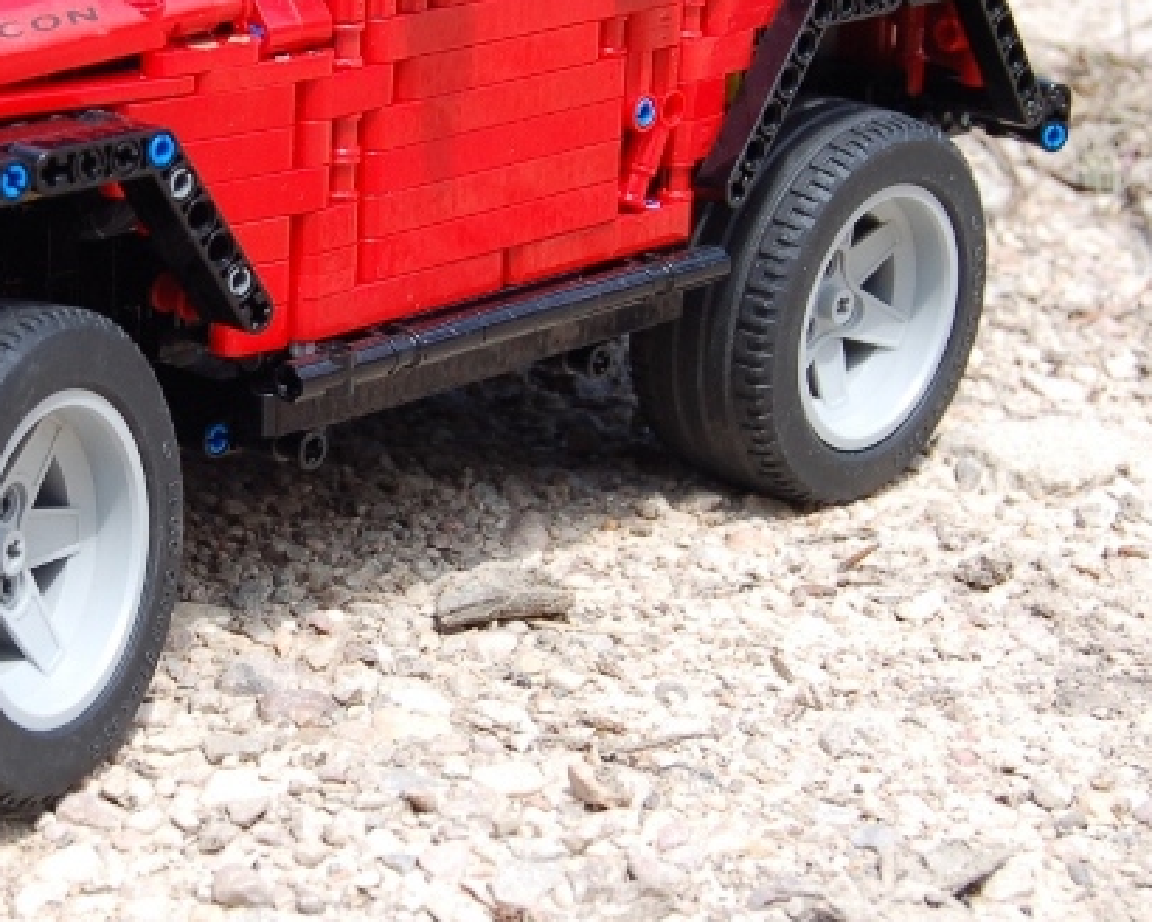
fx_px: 3375
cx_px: 87
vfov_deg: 15.5
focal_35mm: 99
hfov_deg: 19.0
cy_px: 205
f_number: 5.6
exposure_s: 1/200
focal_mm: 32
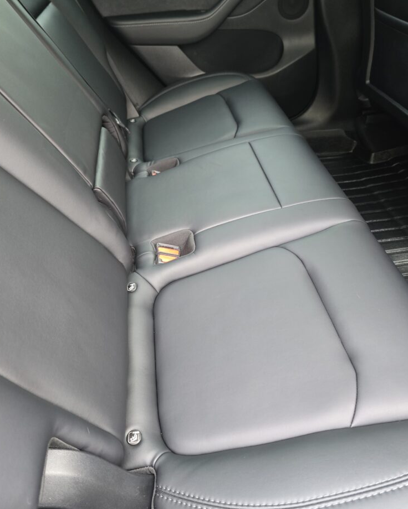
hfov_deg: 56.8
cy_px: 255
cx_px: 205
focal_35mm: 25
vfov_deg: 68.1
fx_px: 377
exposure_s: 1/120
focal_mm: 6.3
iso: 640
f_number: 1.7
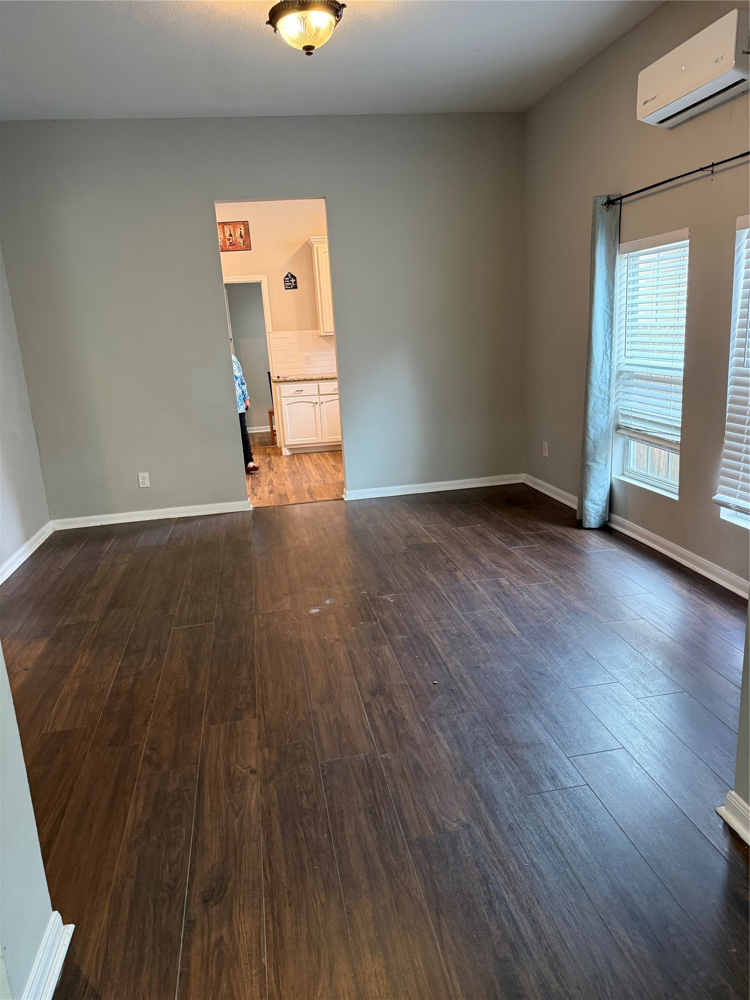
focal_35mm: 24
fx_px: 693
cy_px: 500
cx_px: 375
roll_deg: +3.0
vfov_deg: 71.6
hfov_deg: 56.8
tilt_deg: -12.7
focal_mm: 6.76
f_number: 1.78
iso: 250
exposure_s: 1/60
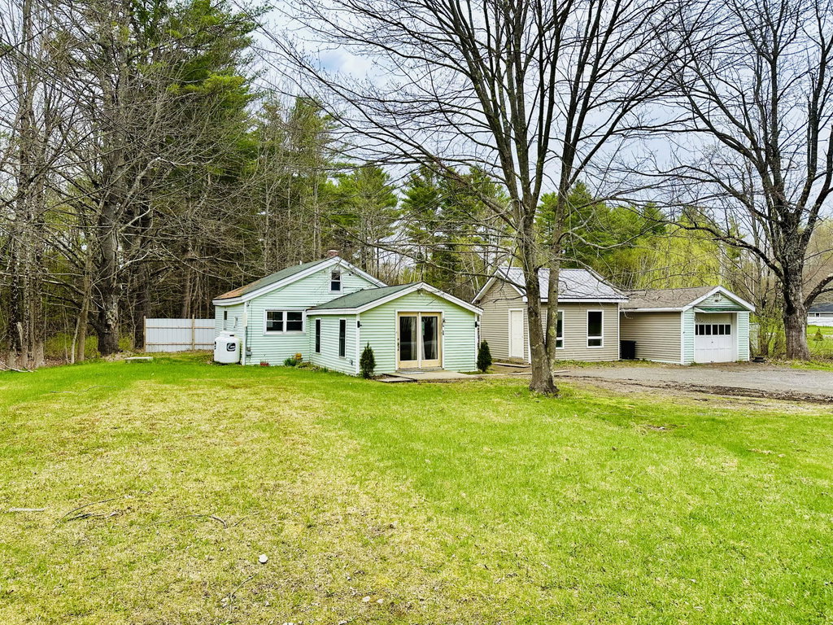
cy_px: 312
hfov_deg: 71.6
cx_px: 416
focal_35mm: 24
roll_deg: +0.4
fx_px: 578
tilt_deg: +0.3
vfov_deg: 56.8
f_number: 1.78
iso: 80
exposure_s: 1/1639
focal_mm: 6.86
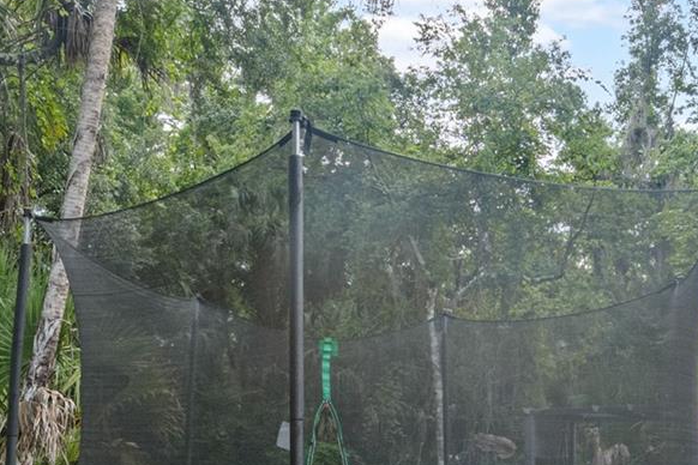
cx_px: 477
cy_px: 544
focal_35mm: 44
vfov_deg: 27.2
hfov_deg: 43.7
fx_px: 853
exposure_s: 1/80
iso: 1600
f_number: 14
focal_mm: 16
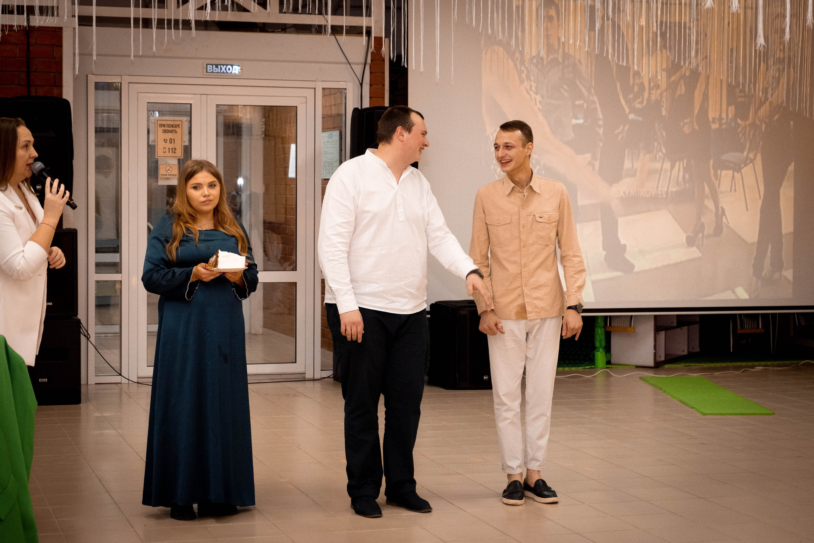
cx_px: 407
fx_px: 1580
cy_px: 247
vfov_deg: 19.5
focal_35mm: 70
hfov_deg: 28.9
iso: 2000
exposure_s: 1/160
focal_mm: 42.5
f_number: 4
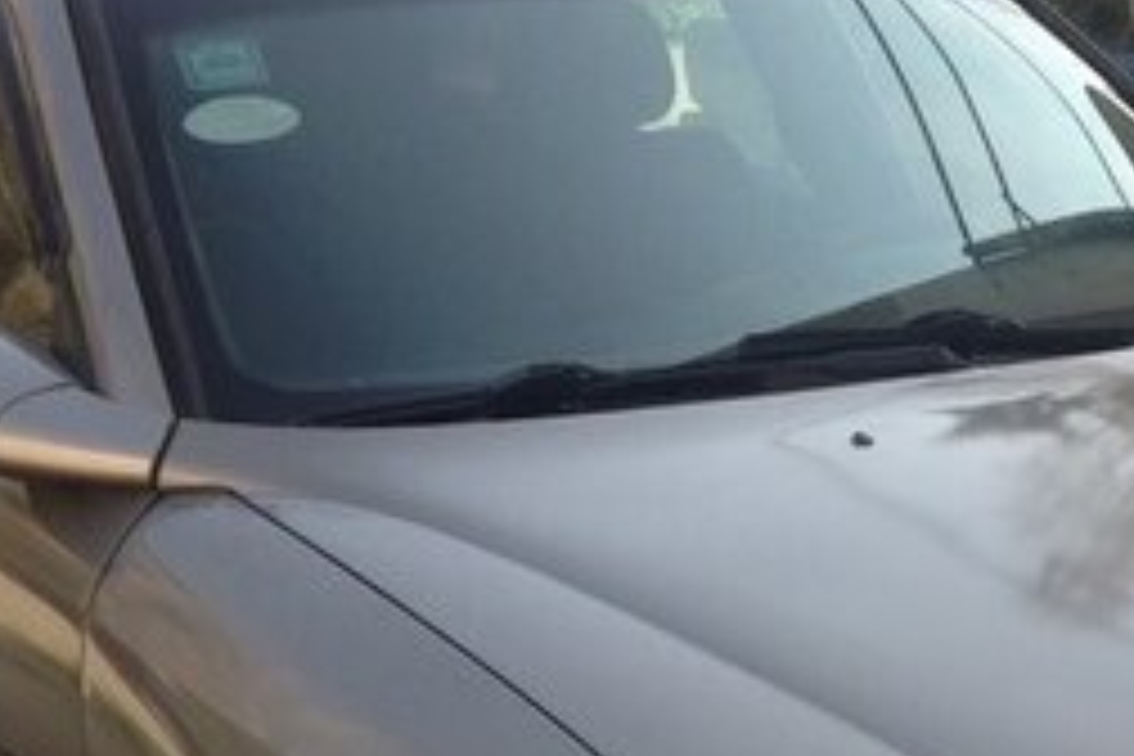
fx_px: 2835
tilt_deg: -20.1
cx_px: 963
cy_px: 844
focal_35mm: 90
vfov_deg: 14.8
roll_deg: -0.1
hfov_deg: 22.2
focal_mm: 4.12
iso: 50
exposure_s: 1/354
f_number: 2.4
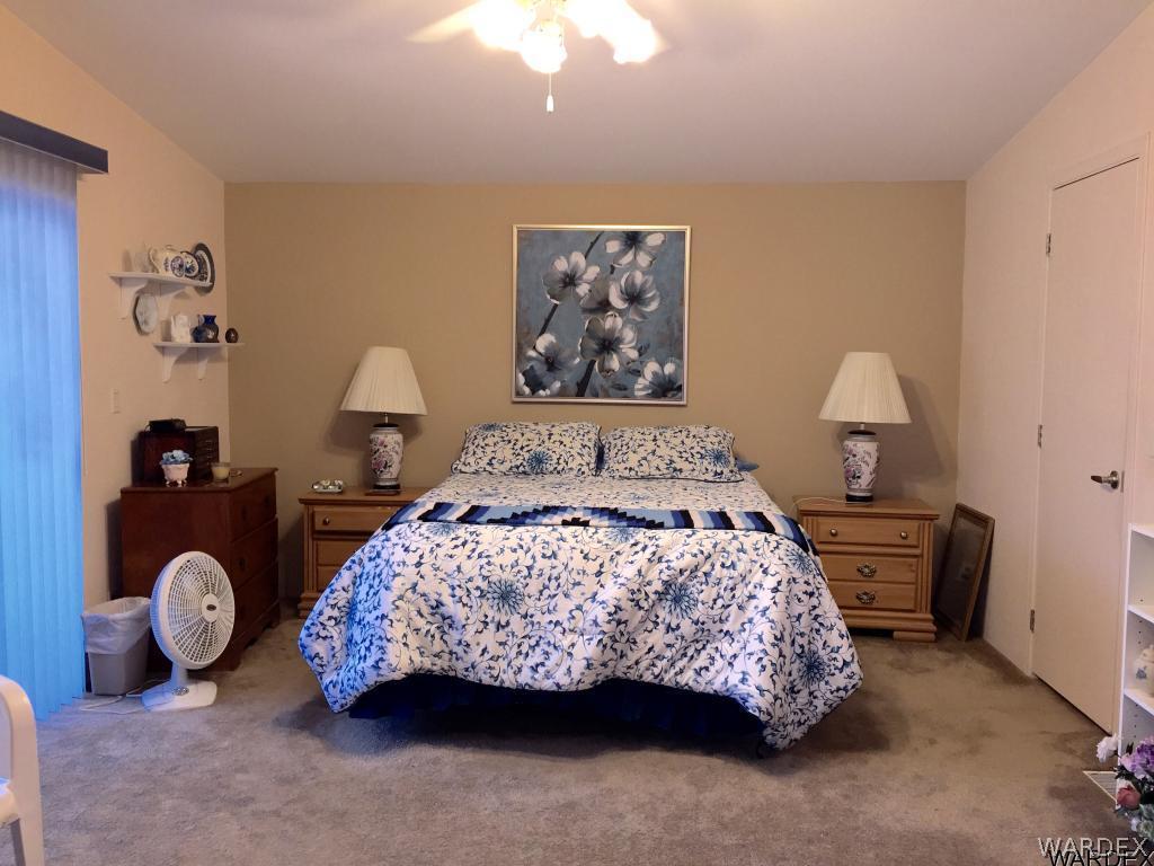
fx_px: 967
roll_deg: -0.2
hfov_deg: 61.7
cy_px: 433
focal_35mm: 29
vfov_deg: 48.2
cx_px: 577
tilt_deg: -4.3
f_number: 2.2
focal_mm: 4.15
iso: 50
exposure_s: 1/30
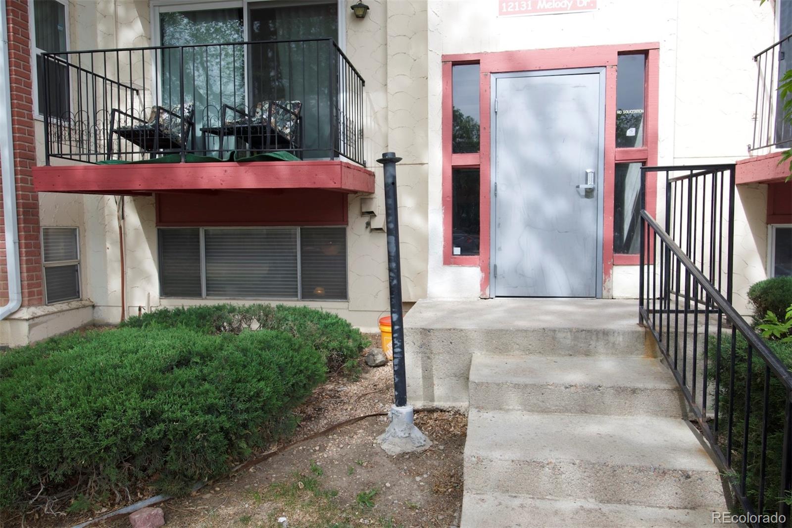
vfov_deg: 53.1
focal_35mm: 24
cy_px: 264
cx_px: 396
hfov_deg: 73.8
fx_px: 528
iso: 125
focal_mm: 16
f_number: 6.3
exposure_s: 1/200
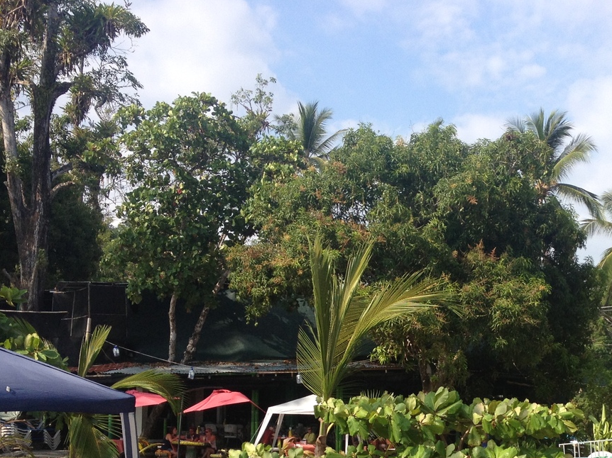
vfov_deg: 22.0
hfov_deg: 29.3
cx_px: 471
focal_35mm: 65
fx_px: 1149
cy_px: 424
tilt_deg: -2.4
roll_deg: -1.1
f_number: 2.4
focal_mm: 4.28
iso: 50
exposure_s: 1/1227
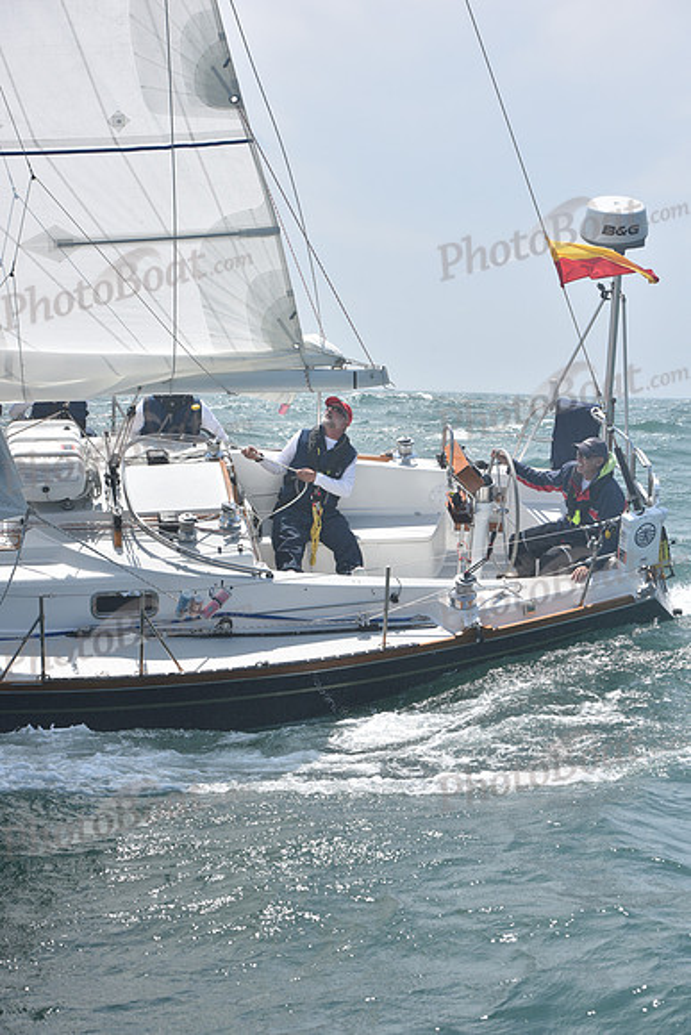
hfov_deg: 19.5
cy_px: 518
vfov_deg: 28.8
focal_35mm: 70
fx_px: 2014
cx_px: 346
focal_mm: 70
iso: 320
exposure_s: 1/1000
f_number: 9
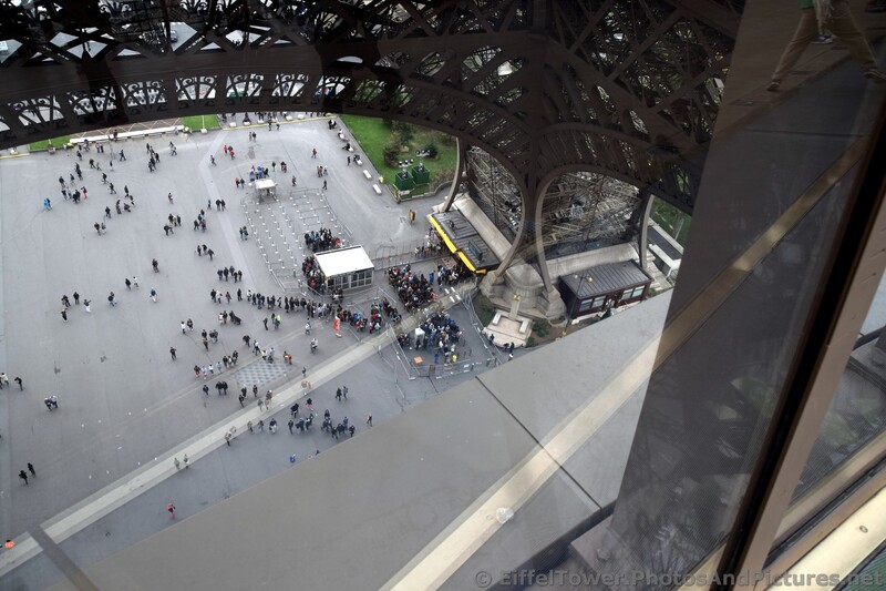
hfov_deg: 67.4
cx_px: 443
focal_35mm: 27
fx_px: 664
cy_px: 296
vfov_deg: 47.9
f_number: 7.1
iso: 400
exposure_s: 1/200
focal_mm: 18
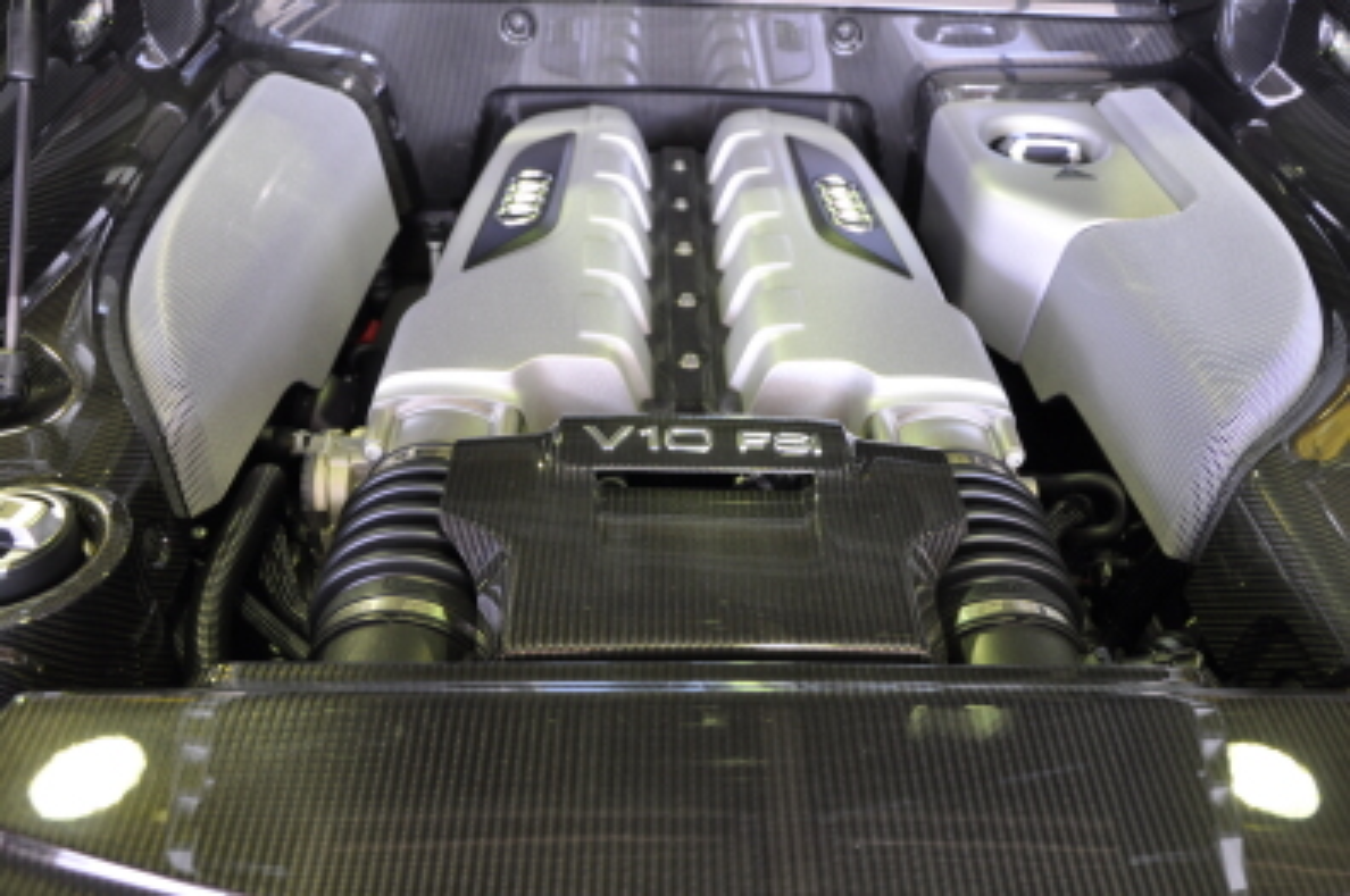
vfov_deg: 41.6
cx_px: 675
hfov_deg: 59.6
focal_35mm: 32
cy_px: 448
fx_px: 1180
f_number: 4
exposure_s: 1/15
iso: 400
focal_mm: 21
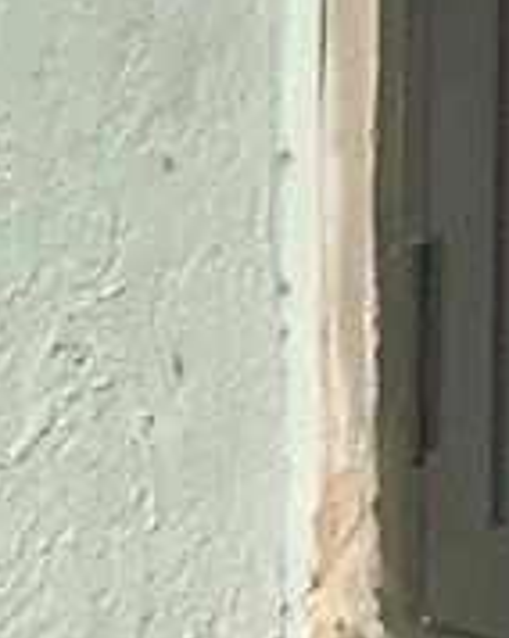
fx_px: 4810
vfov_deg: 7.2
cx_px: 2334
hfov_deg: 5.1
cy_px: -760
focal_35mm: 255
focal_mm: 3
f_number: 1.8
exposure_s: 1/3534
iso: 20
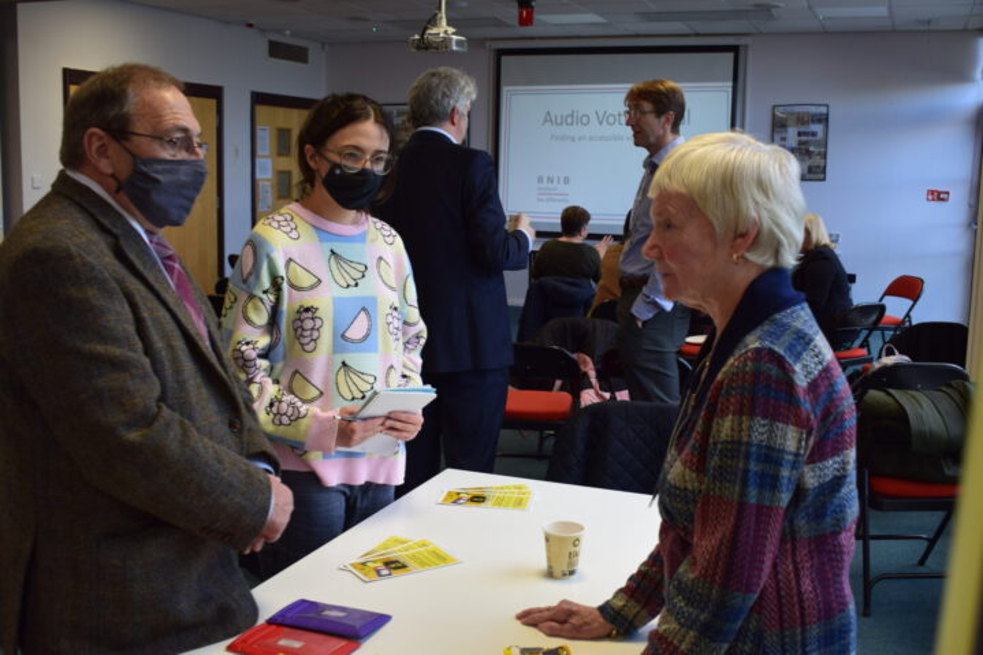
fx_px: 1065
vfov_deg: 34.2
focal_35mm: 39
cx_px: 492
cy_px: 328
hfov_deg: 49.6
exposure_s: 1/30
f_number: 7.1
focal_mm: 26
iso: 400
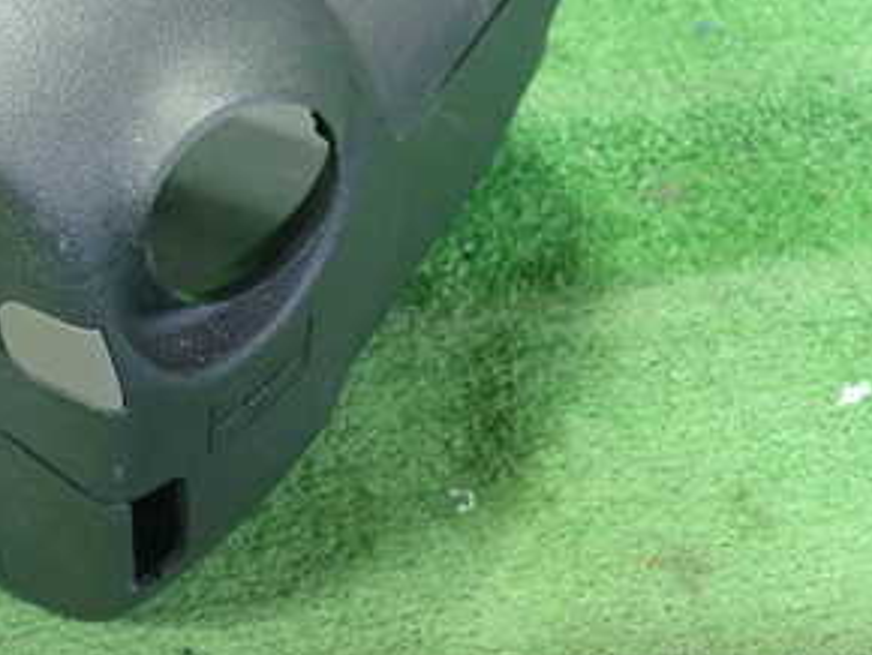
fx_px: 1563
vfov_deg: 23.2
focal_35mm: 62
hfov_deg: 29.4
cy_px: 96
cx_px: 24
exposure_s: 1/125
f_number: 2.3
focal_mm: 5.5
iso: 800
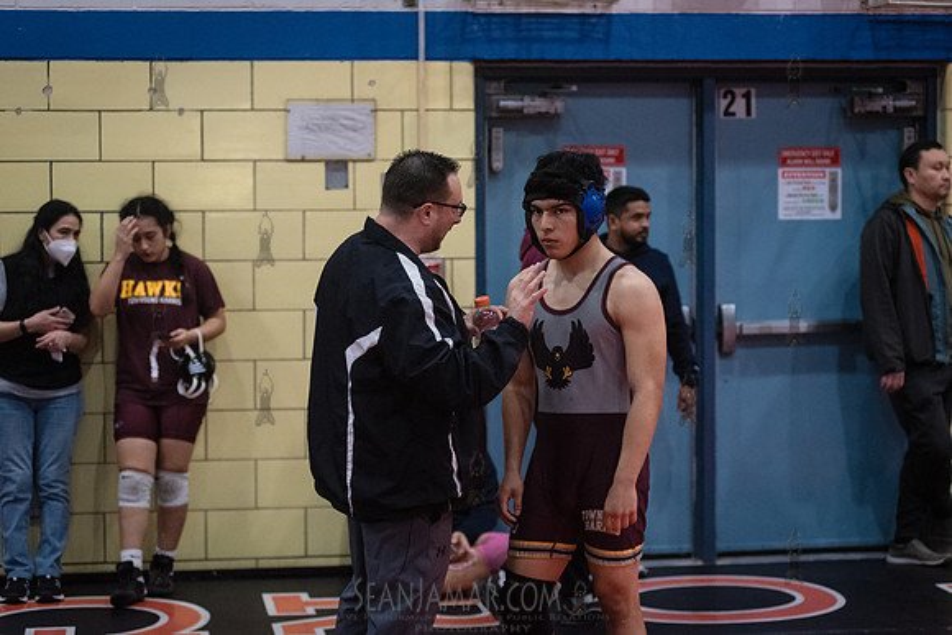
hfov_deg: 25.4
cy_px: 318
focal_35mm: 80
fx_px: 2116
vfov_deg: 17.1
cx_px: 476
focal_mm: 80
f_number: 3.5
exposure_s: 1/640
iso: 8000
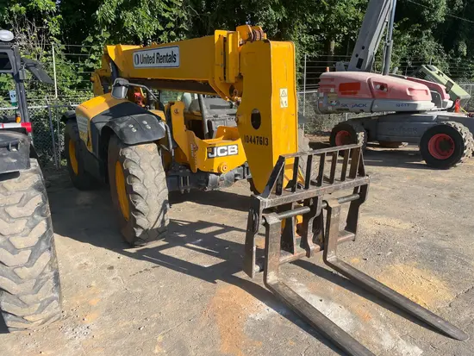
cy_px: 178
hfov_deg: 67.3
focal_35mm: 26
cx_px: 237
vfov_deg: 53.1
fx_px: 356
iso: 32
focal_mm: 4.2
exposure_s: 1/1553
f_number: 1.6
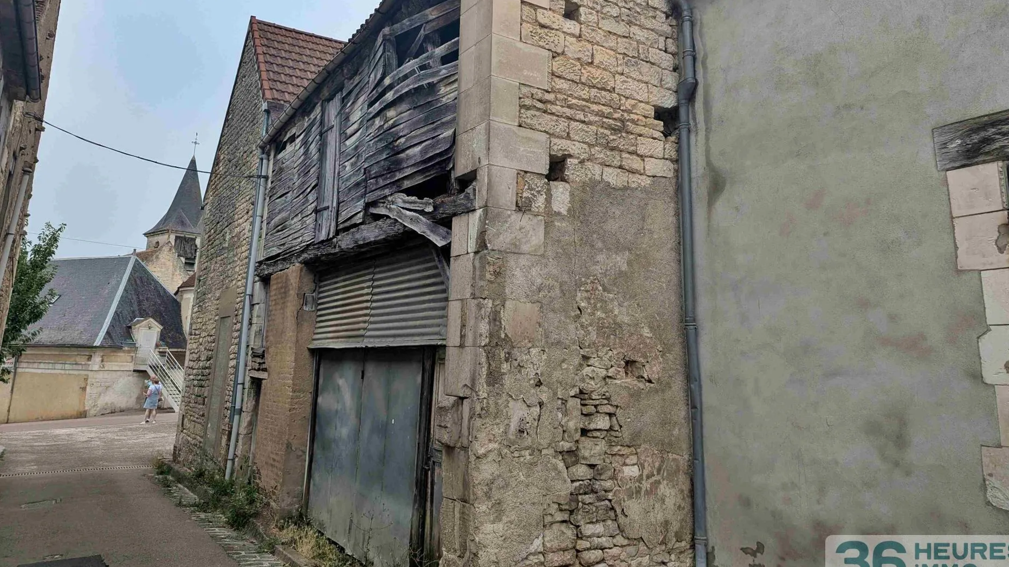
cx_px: 519
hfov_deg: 69.9
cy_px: 203
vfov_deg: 42.5
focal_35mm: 27
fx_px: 722
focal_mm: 6.81
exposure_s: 1/396
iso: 47
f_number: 1.85
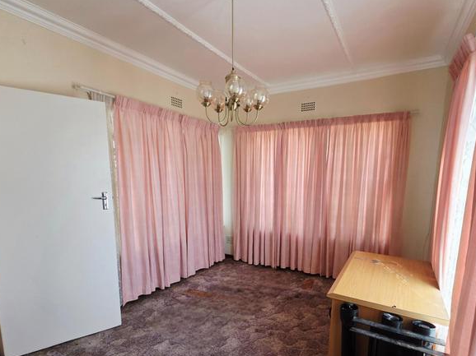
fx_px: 247
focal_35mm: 18
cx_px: 251
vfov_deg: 70.7
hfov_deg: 87.7
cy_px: 217
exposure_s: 1/101
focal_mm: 2.2
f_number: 1.9
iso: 64
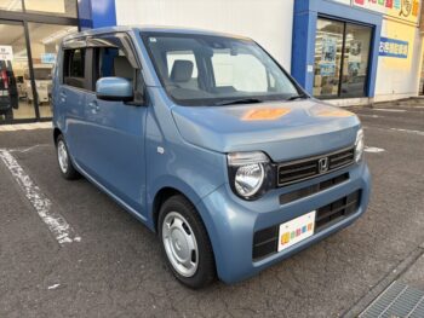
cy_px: 159
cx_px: 212
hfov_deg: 67.3
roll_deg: +1.5
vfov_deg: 53.1
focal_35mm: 26
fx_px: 319
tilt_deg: -12.5
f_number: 1.6
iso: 50
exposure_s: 1/121
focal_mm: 5.96
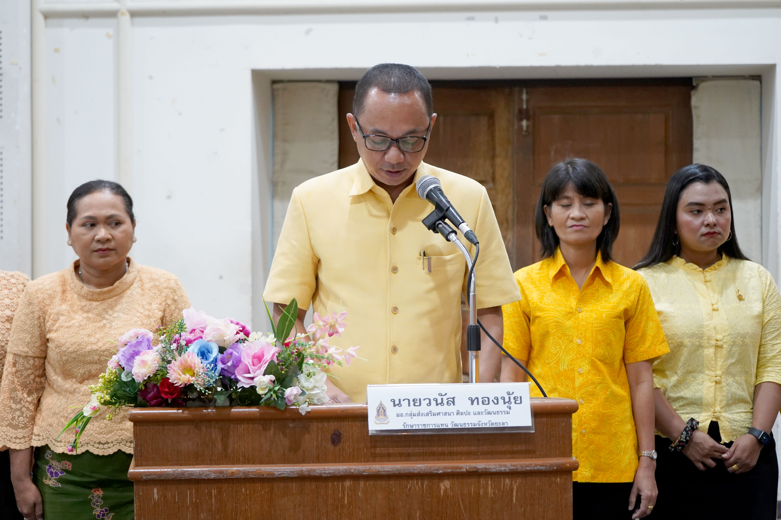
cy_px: 260
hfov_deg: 28.8
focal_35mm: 70
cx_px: 390
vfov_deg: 19.5
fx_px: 1518
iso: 4000
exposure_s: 1/200
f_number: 5.6
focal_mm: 70
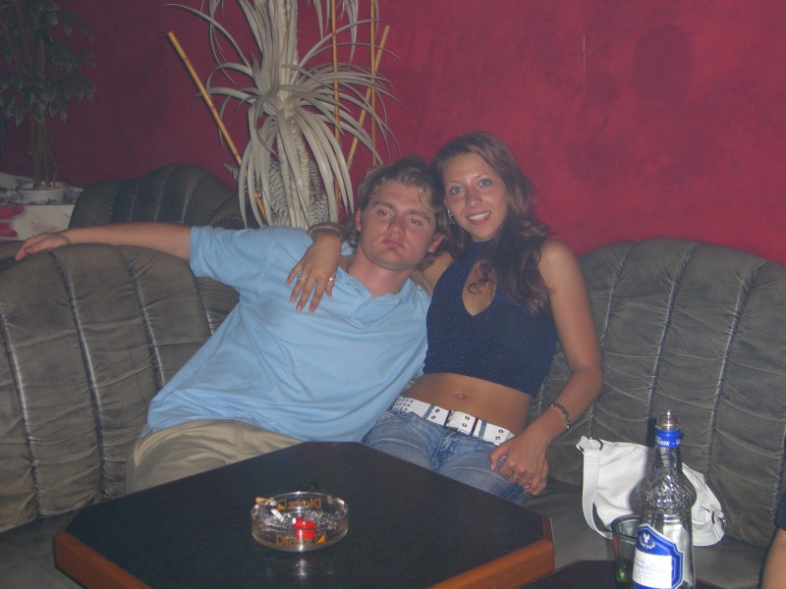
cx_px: 393
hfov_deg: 33.8
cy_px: 294
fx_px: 1294
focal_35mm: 57
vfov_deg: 25.7
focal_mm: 11.8
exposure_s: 1/60
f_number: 3.6
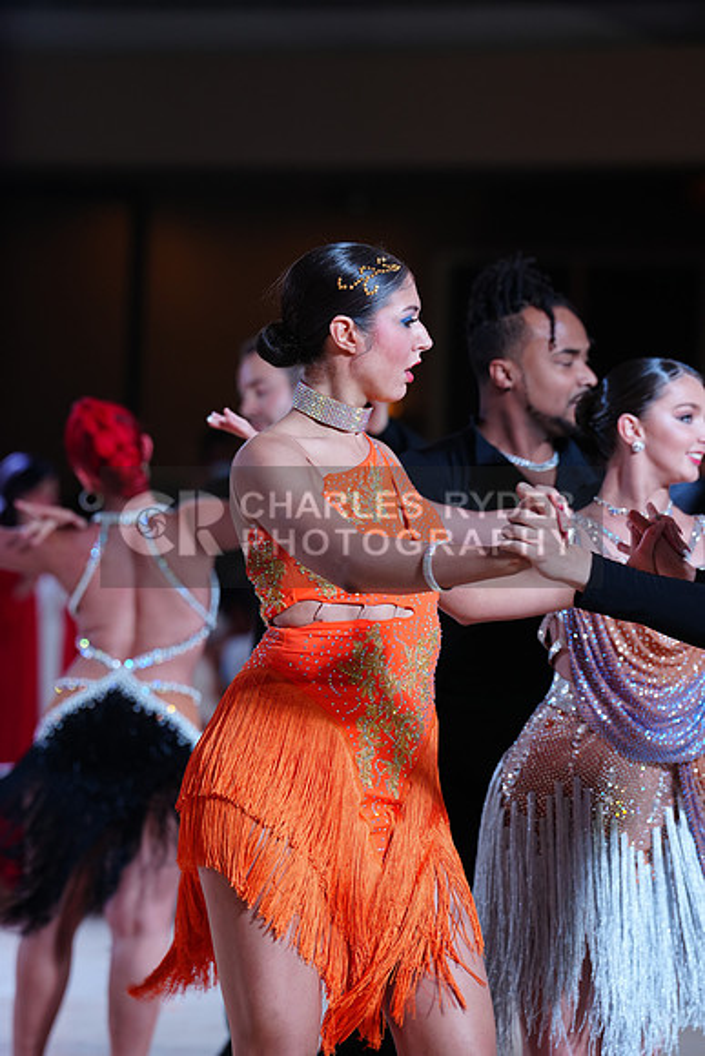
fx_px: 5871
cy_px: 528
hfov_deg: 6.9
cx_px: 352
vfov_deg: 10.3
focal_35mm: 200
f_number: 4.5
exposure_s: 1/200
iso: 640
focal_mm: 200
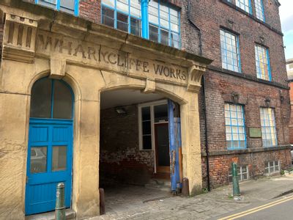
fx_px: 220
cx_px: 146
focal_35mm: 26
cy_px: 110
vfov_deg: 53.1
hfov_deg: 67.3
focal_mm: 5.1
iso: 40
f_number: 1.6
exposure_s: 1/198
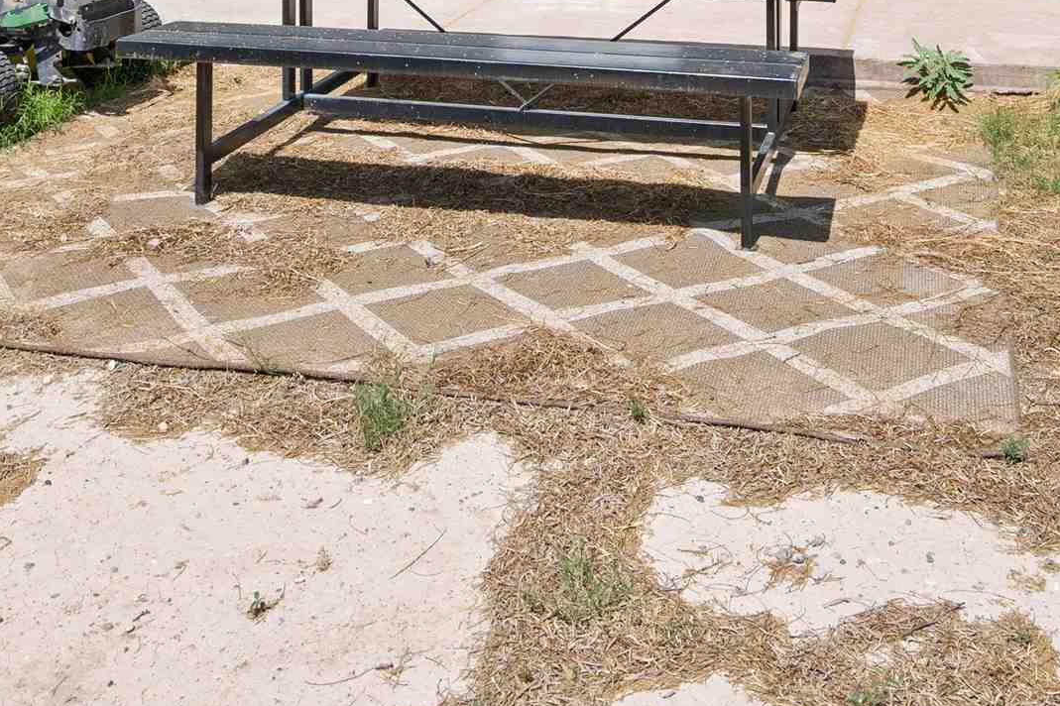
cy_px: -298
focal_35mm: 46
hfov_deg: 42.6
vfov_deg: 24.1
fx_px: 1354
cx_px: 634
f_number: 7.1
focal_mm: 16
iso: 200
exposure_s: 1/500
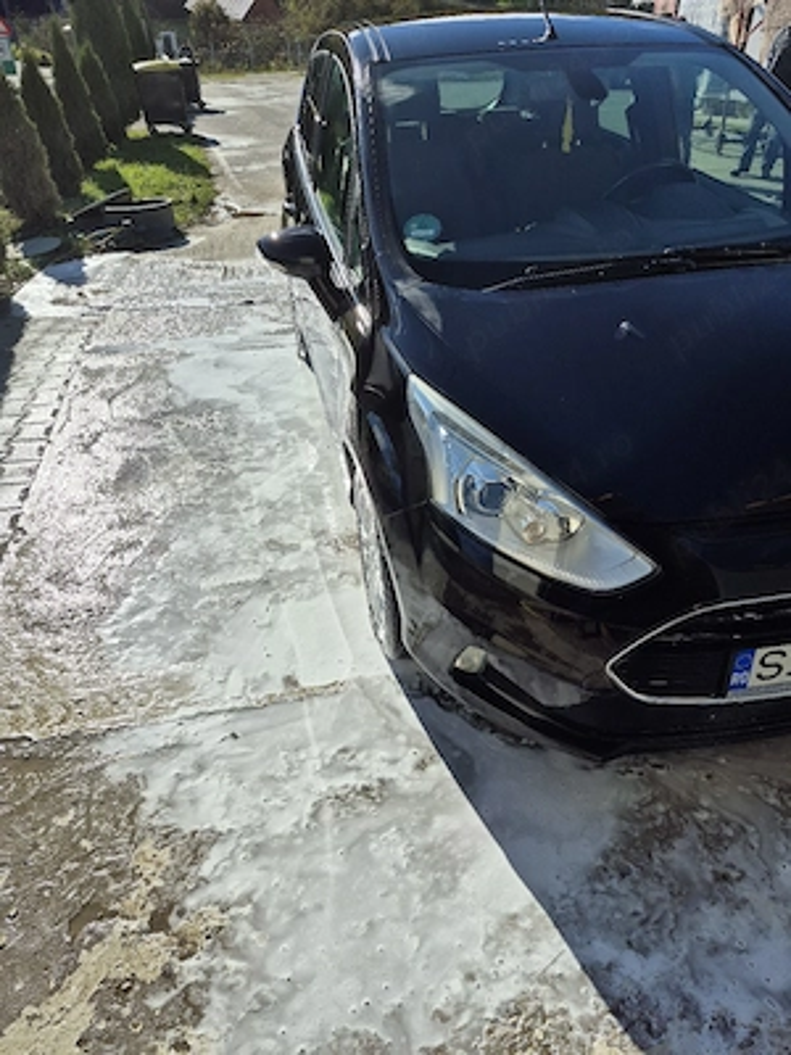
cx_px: 396
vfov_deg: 73.9
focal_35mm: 23
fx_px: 701
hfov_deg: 58.9
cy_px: 528
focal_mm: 5.4
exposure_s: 1/5000
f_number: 1.8
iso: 25
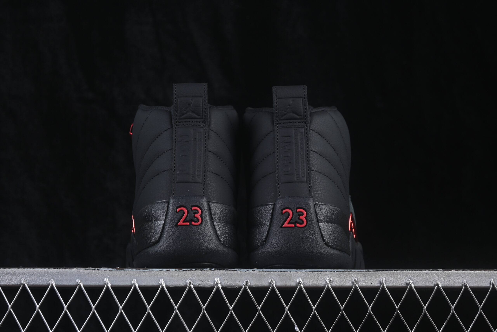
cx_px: 248
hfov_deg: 27.0
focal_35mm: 75
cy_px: 166
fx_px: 1035
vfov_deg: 18.2
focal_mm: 50
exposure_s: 1/50
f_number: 6.3
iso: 160
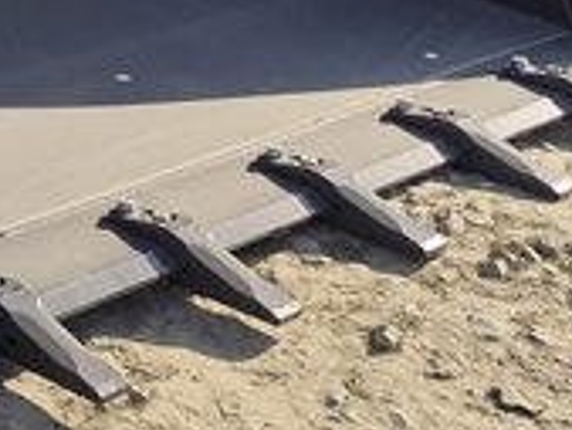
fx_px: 1802
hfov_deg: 16.2
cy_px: -339
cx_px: -332
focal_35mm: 109
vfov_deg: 12.5
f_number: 1.65
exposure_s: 1/1576
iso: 50
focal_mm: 6.14
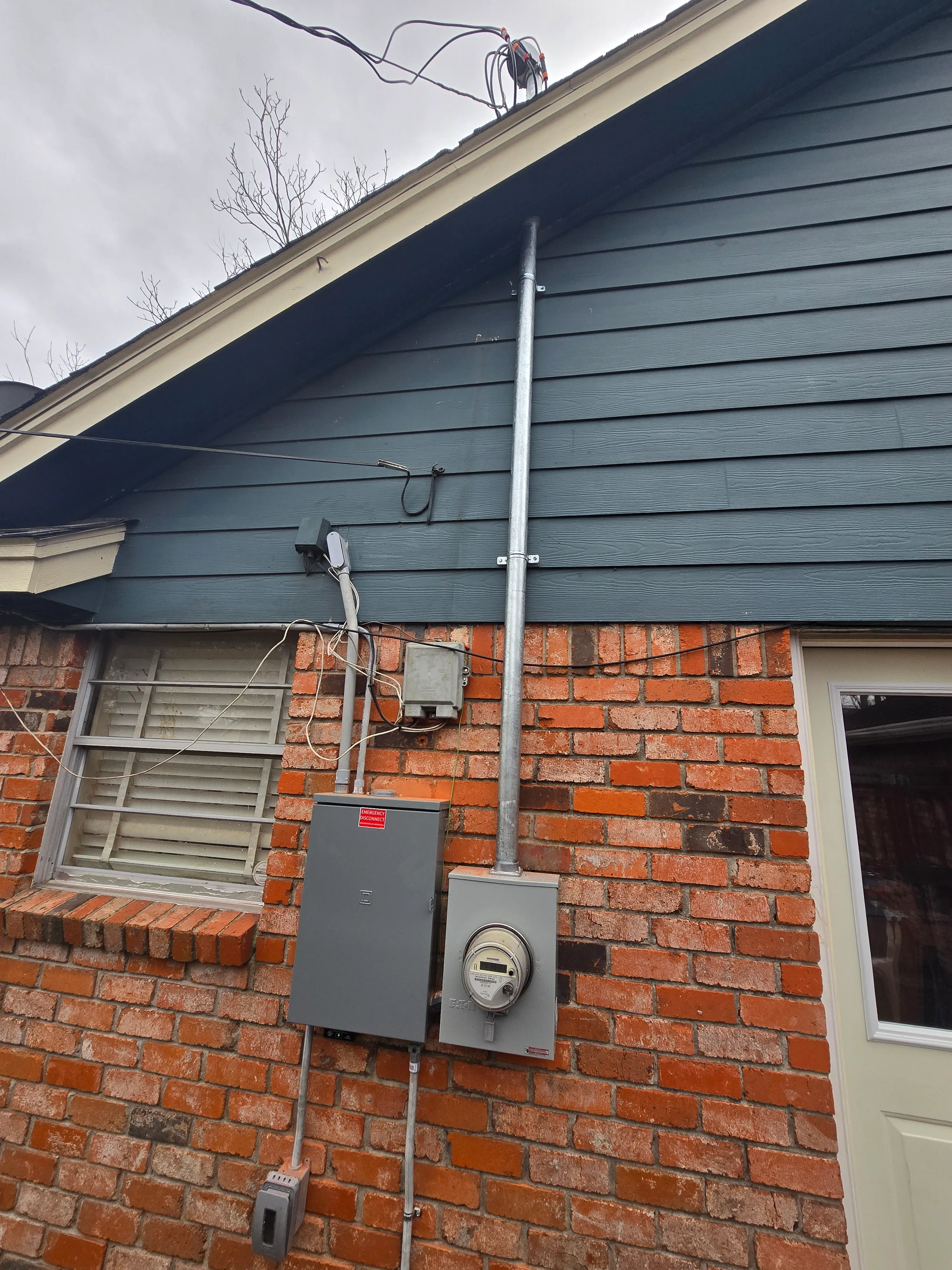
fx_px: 477
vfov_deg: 106.2
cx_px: 476
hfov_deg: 89.9
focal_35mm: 13
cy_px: 635
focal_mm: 2.2
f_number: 2.2
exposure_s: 1/684
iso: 50
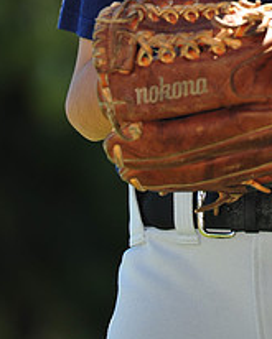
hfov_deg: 2.9
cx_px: 257
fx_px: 5299
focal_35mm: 527
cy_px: -84
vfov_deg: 3.7
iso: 200
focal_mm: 200
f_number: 4
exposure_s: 1/500
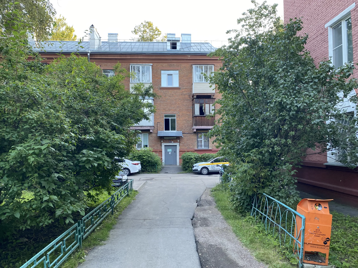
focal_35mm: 26
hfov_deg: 67.3
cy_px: 134
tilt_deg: +4.5
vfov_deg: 53.1
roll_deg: +1.4
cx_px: 179
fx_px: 269
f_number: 1.8
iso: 100
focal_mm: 4.25
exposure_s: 1/121
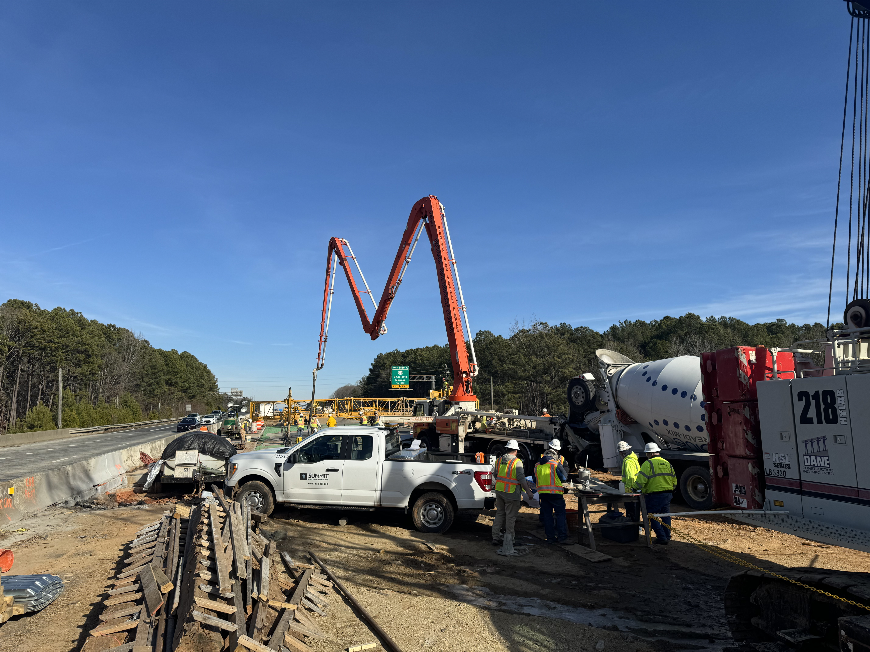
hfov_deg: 71.6
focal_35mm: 24
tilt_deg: +7.3
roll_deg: +0.5
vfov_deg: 56.8
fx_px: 603
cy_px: 326
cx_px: 435
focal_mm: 6.86
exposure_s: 1/5814
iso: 80
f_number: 1.78
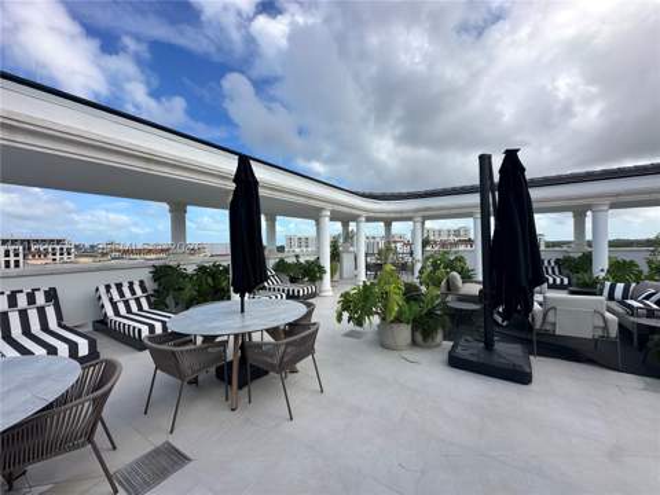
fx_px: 267
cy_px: 248
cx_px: 330
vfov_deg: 85.7
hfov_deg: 102.1
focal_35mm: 14
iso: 40
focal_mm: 2.22
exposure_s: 1/1715
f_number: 2.2
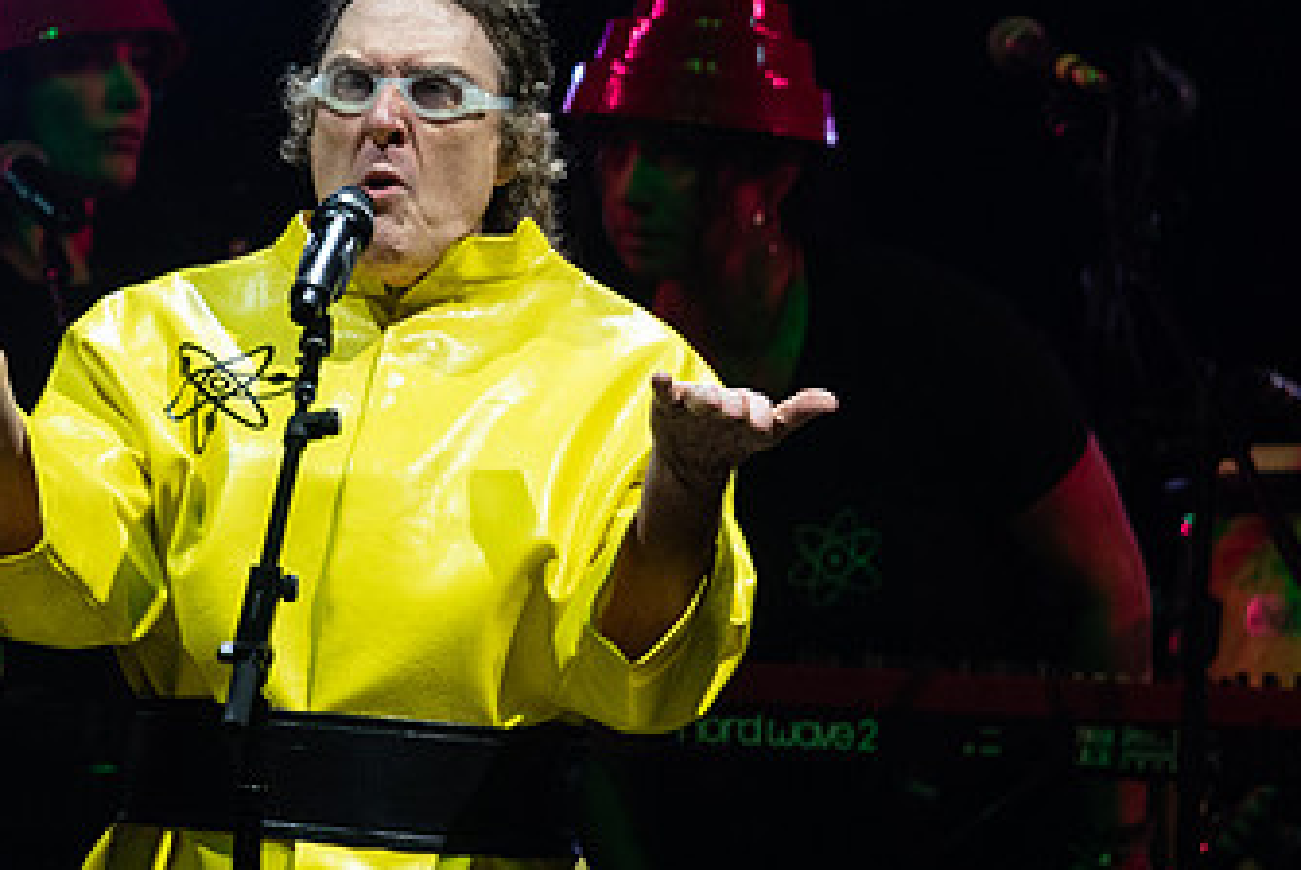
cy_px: 396
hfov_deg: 1.3
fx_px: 55303
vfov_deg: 0.9
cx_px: 184
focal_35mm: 1529
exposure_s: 1/500
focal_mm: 600
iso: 1000
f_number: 6.3
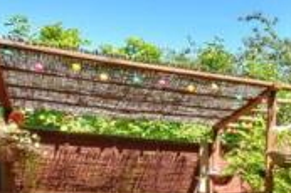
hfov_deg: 23.9
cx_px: 479
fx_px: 460
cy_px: 206
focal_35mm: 57
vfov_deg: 22.5
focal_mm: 10
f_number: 18
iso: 100
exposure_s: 1/15
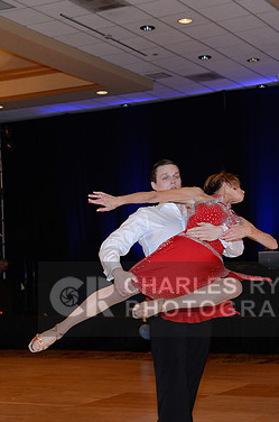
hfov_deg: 19.0
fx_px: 829
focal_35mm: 71
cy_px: 300
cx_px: 193
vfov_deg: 28.2
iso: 2000
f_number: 4.5
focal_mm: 46
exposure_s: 1/200
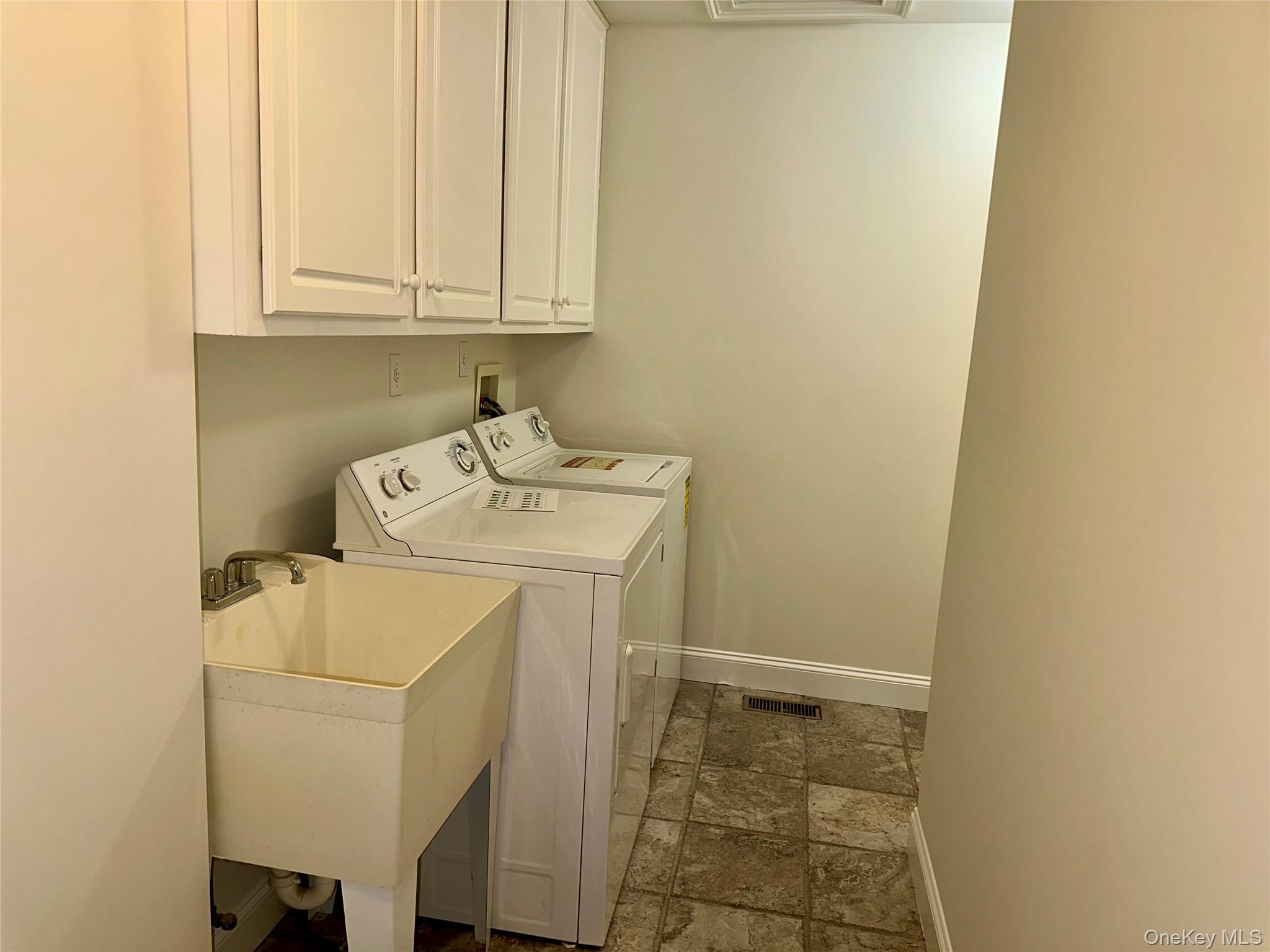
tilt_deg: -10.3
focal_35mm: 24
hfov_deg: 71.6
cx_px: 635
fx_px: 881
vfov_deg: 56.8
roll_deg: -3.4
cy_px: 476
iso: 64
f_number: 1.78
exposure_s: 1/33
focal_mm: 6.86
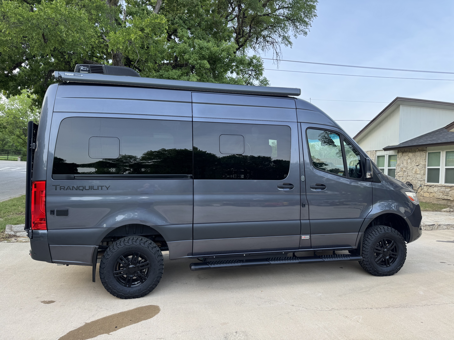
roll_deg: -3.5
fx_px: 315
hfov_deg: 71.6
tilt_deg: +1.5
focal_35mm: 24
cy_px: 170
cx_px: 227
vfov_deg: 56.8
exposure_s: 1/121
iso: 64
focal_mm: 6.76
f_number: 1.78
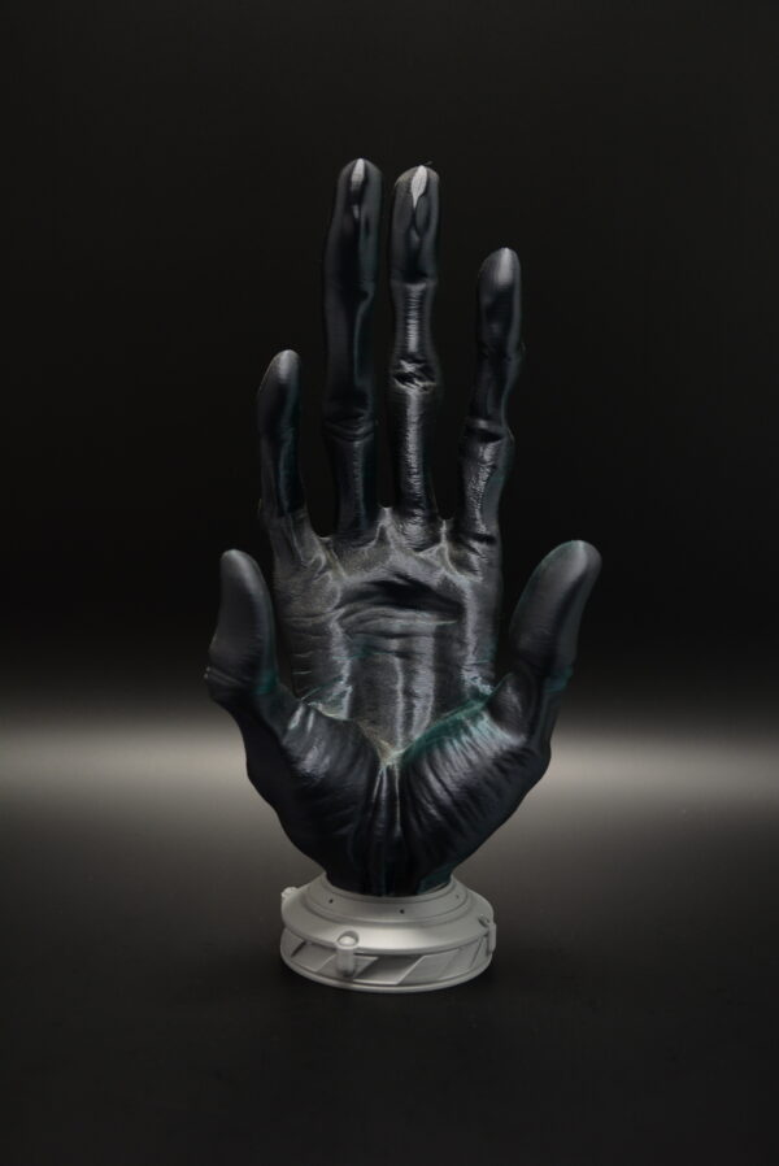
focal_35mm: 51
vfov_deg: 38.9
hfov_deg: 26.5
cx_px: 390
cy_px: 583
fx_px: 1653
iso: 800
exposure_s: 1/50
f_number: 4.2
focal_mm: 34
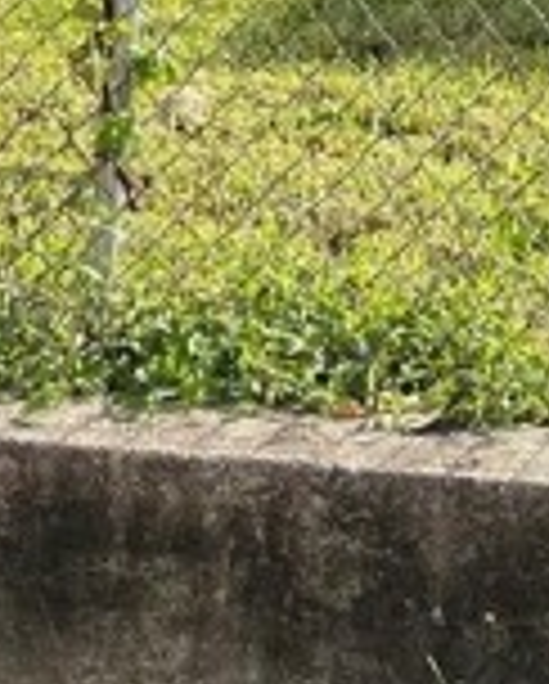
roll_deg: -1.5
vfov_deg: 11.8
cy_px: -1035
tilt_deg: +11.3
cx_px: 648
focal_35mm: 128
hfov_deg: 11.8
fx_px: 2595
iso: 32
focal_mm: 4.2
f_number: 1.6
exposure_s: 1/2174
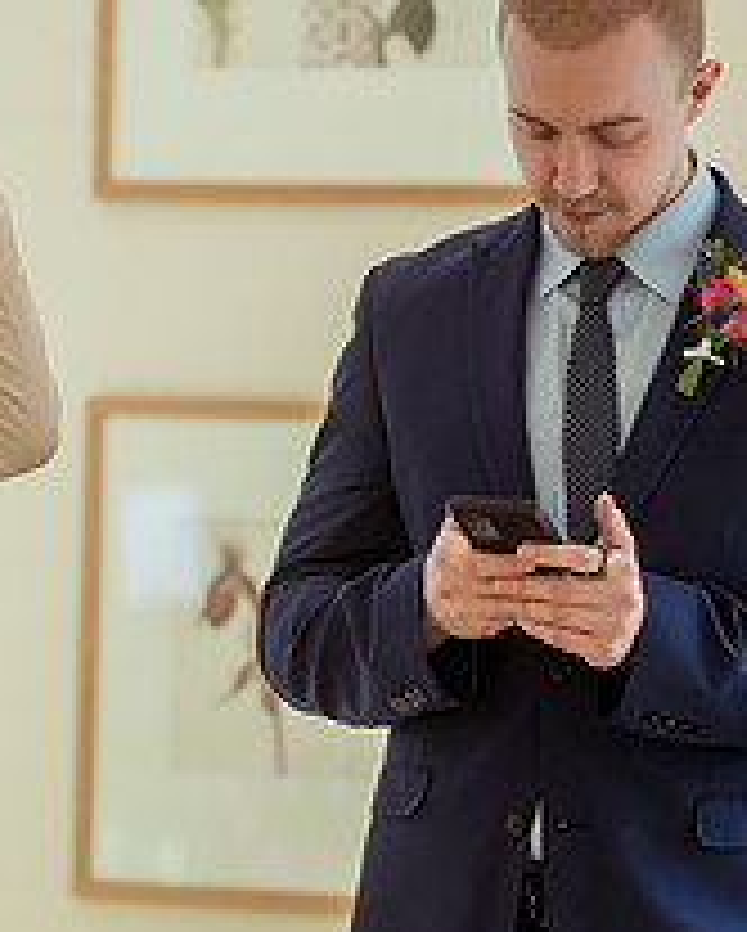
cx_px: 189
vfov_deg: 5.4
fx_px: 9796
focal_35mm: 355
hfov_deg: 4.4
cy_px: 430
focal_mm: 135
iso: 2200
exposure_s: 1/1600
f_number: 1.8
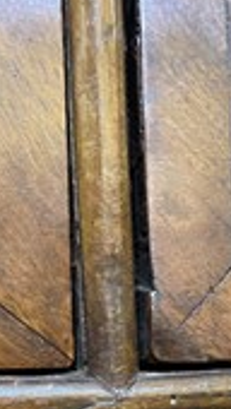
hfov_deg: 18.9
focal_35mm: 64
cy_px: 464
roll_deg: +3.1
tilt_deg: -9.8
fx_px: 695
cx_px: 108
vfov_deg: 29.2
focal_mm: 5.1
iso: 400
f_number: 1.6
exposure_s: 1/33
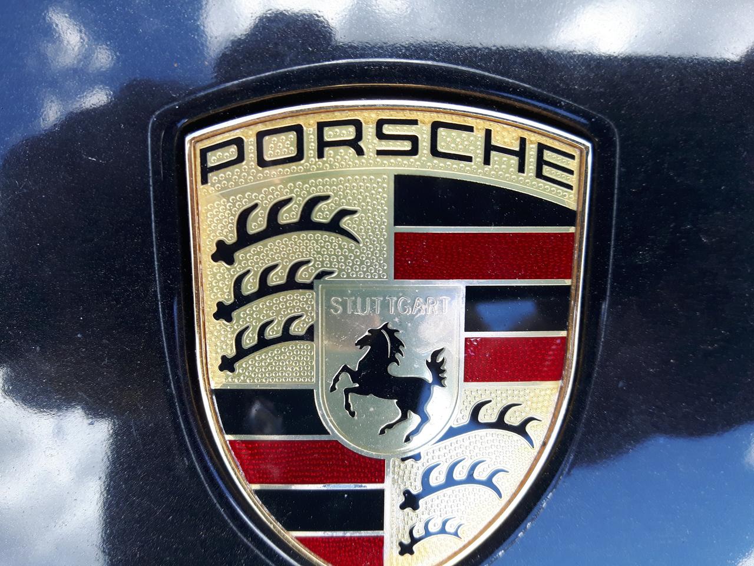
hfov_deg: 58.4
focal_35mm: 31
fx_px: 675
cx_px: 377
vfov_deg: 45.4
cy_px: 283
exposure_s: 1/119
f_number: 1.9
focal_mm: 3.7
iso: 40
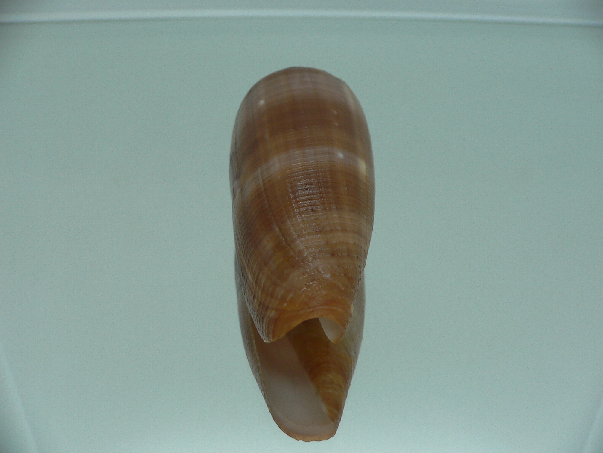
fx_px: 610
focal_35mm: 35
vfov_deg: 40.7
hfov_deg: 52.6
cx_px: 302
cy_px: 226
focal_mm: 4.6
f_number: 2.8
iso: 80
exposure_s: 1/60
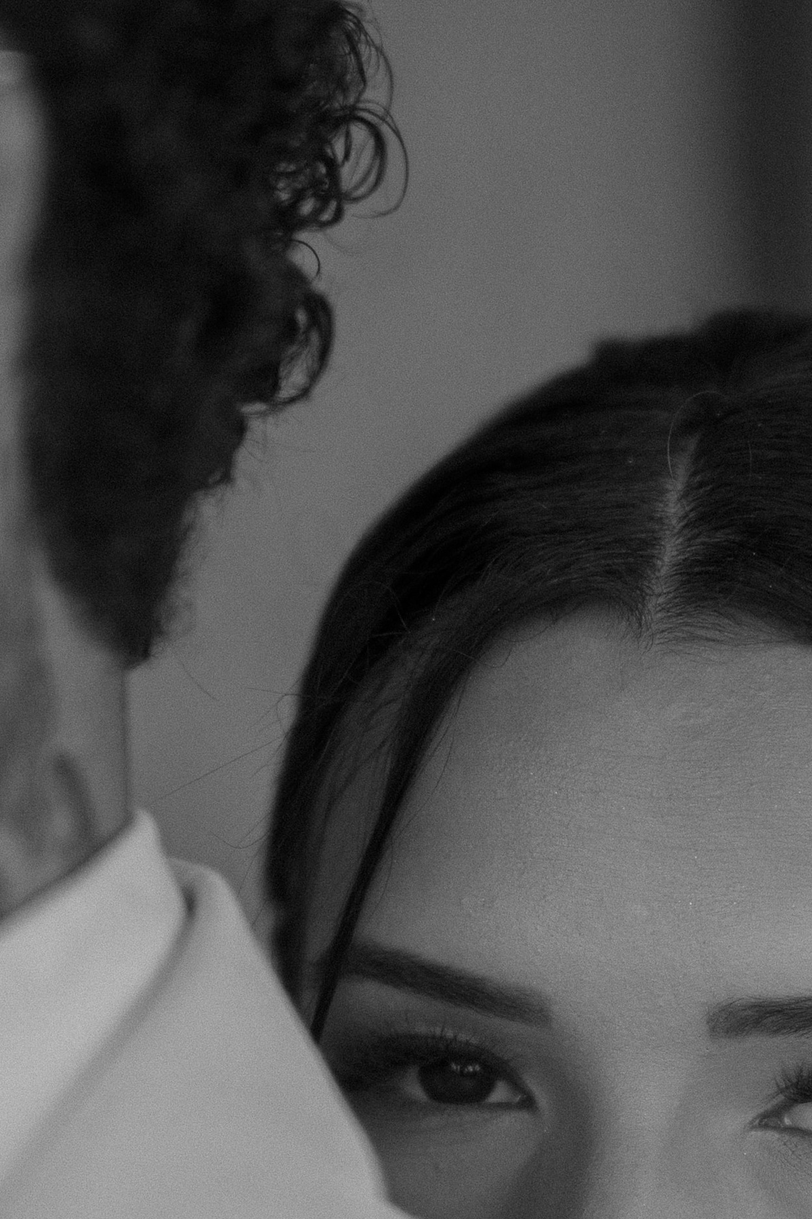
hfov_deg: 12.3
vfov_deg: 18.2
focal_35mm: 111
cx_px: 668
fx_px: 3756
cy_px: 1047
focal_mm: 35
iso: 250
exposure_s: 1/2000
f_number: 1.4
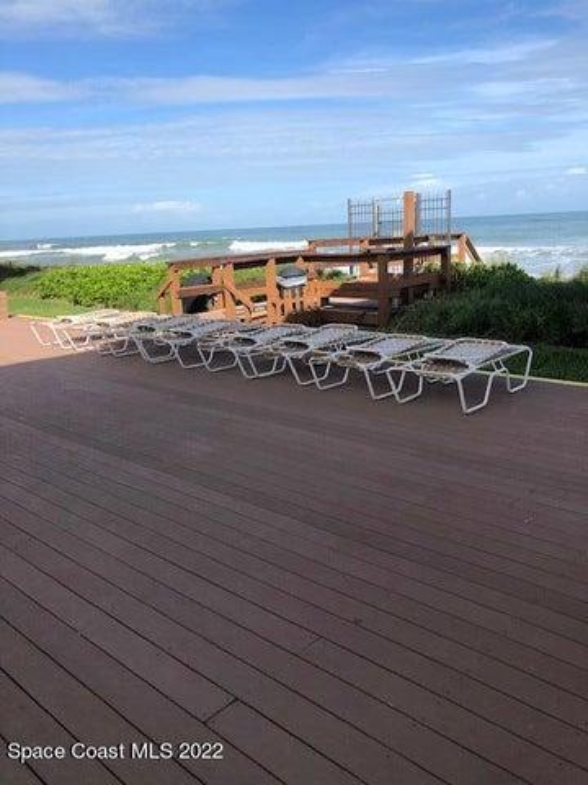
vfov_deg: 63.4
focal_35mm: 28
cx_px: 294
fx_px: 634
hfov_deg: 49.7
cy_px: 392
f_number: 1.8
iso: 20
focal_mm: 4
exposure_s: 1/1799
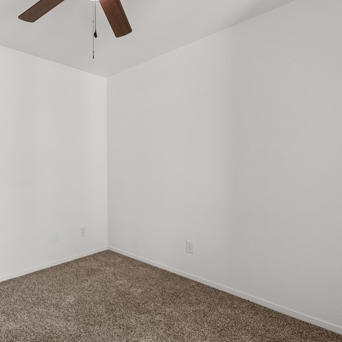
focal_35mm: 21
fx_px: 235
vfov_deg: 72.1
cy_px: 168
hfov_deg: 68.8
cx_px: 99
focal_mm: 16
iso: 500
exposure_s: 1/10
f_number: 6.3
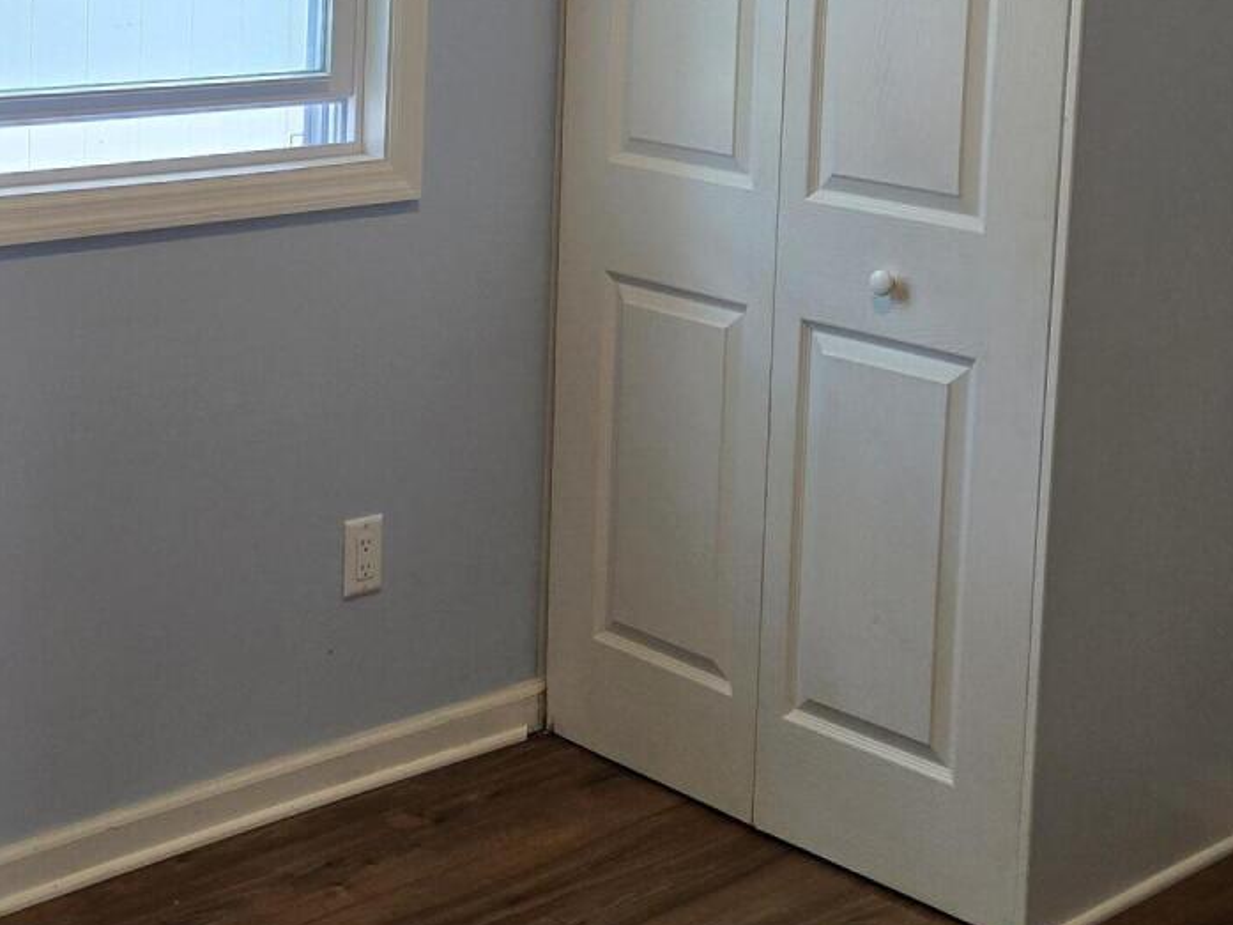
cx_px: 389
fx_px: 2351
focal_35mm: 66
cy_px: 115
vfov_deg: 21.8
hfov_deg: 29.1
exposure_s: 1/120
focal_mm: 5.4
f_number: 1.8
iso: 100
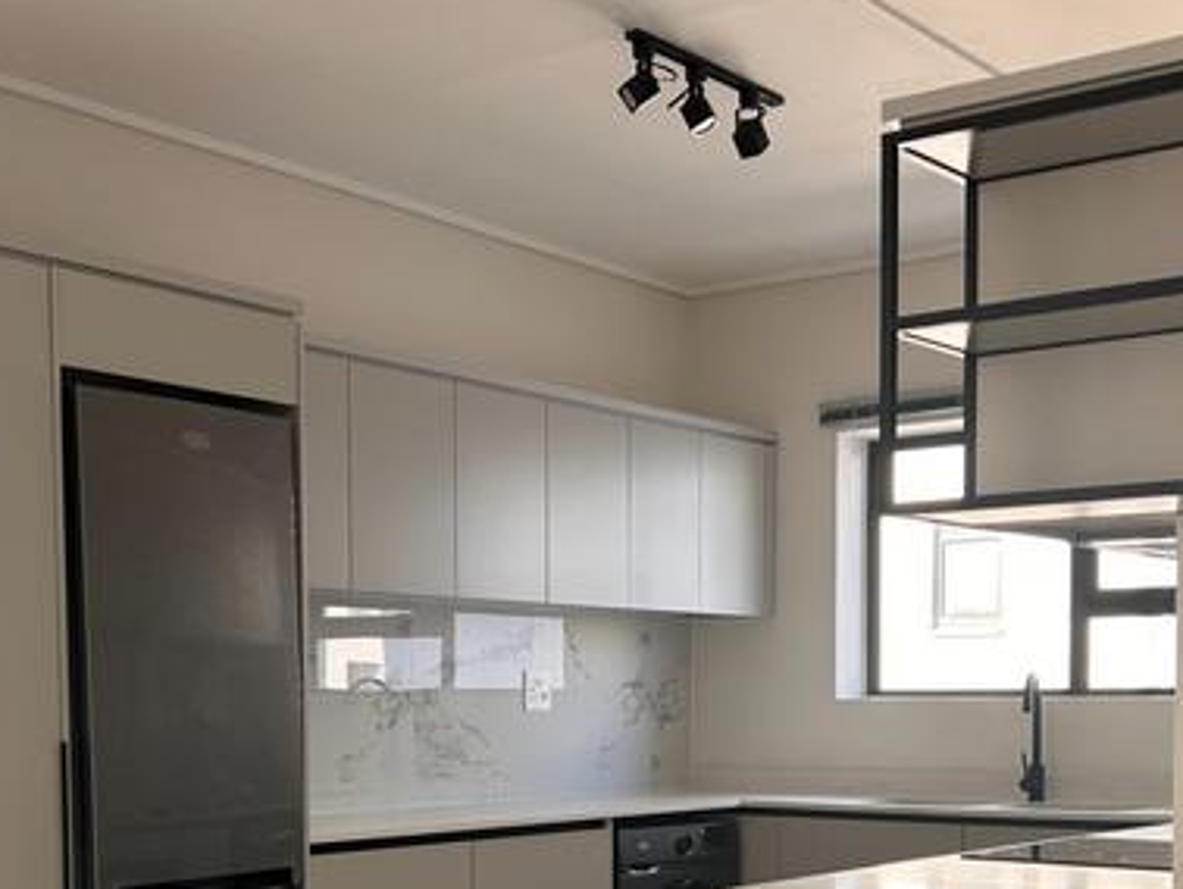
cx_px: 560
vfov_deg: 25.9
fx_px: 1881
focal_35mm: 55
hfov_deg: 34.9
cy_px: 767
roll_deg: +0.9
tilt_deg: -2.3
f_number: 1.5
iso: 40
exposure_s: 1/174
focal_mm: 5.7
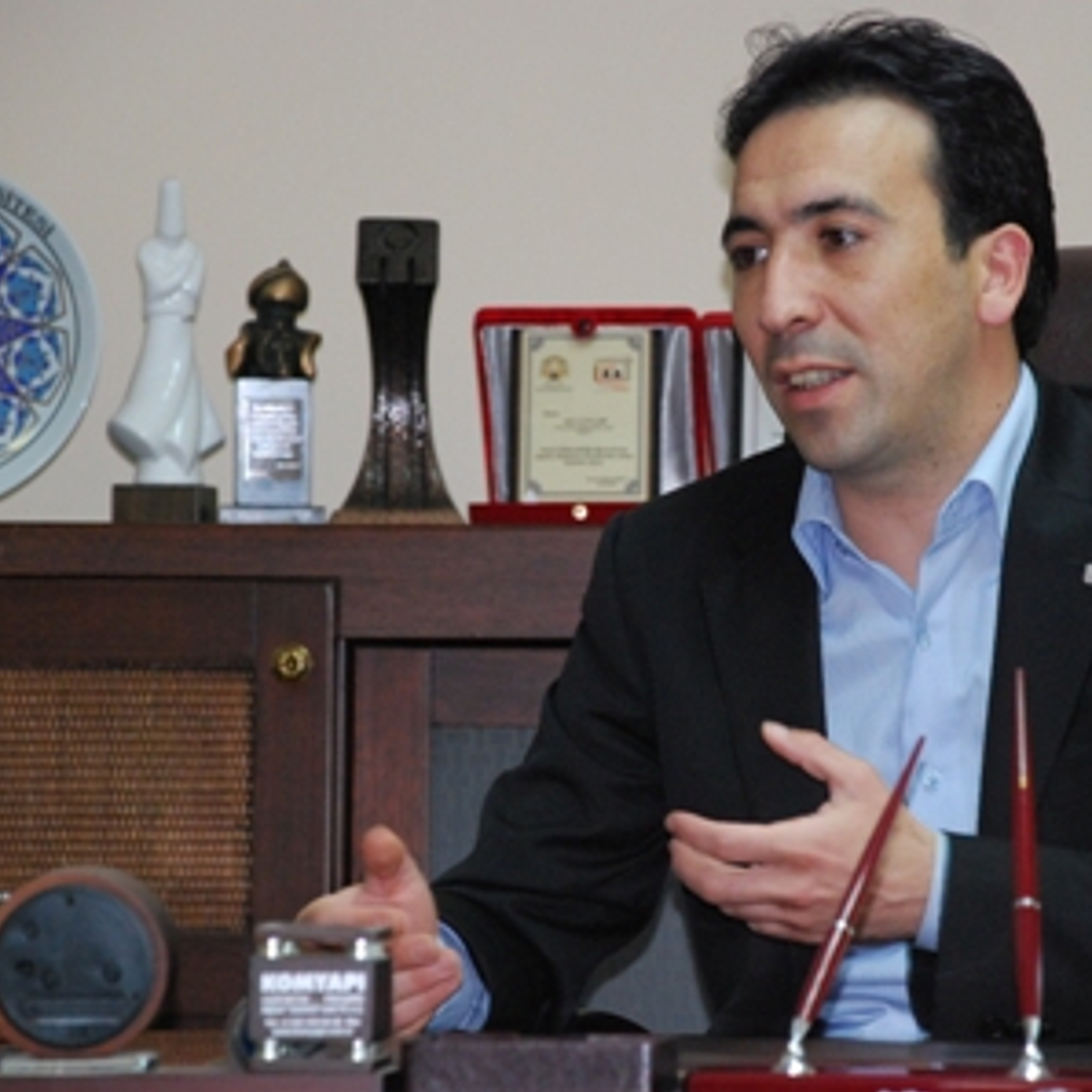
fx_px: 7197
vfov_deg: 8.7
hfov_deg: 8.7
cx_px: 638
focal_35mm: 202
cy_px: 546
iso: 1600
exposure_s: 1/60
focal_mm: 105
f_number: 5.6
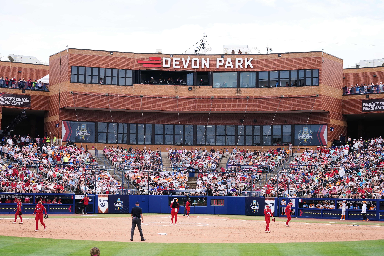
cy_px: 128
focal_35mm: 73
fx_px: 779
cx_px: 192
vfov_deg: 18.7
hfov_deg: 27.7
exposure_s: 1/6400
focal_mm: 73
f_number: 2.8
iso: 800
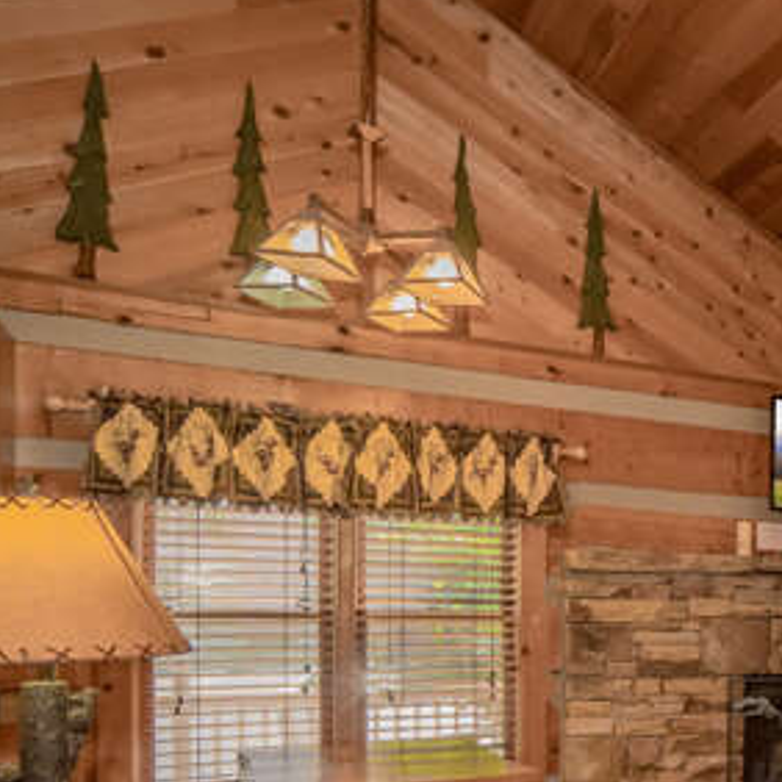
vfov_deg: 42.8
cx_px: 921
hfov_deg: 35.9
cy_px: 629
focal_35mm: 37
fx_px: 946
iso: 1600
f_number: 9
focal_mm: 16
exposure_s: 1/100
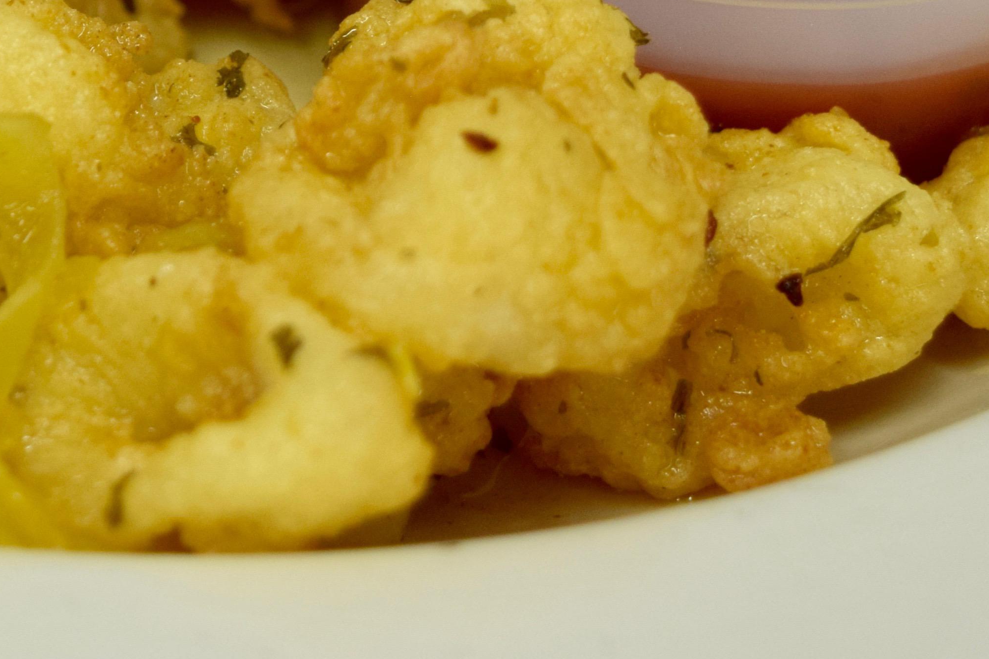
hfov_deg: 13.4
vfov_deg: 8.9
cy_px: -165
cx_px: 93
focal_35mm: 152
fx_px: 4175
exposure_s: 1/80
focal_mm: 34
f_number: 4.5
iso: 400
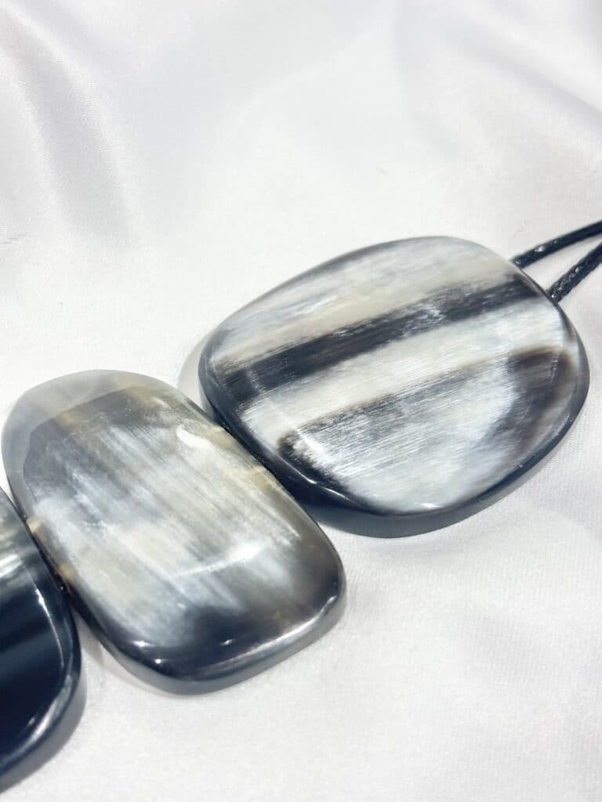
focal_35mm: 52
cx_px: 301
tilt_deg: -42.6
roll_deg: +6.3
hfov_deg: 28.0
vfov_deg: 36.8
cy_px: 401
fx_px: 1206
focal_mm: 5.96
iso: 32
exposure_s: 1/182
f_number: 1.6
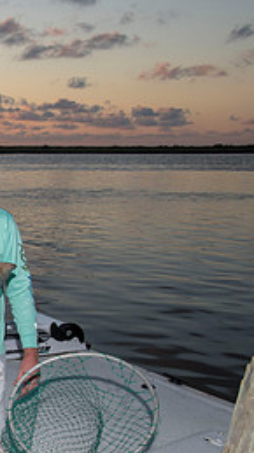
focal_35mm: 47
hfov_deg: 18.3
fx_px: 565
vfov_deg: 43.1
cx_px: -235
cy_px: 309
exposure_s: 1/400
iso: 500
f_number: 7.1
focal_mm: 20
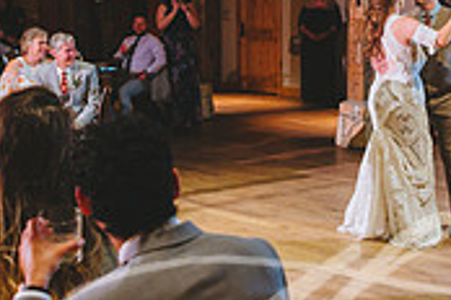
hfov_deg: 24.3
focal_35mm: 83
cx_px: 311
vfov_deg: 16.4
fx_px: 1040
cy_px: 67
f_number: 2.8
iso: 2000
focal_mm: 24
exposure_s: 1/100
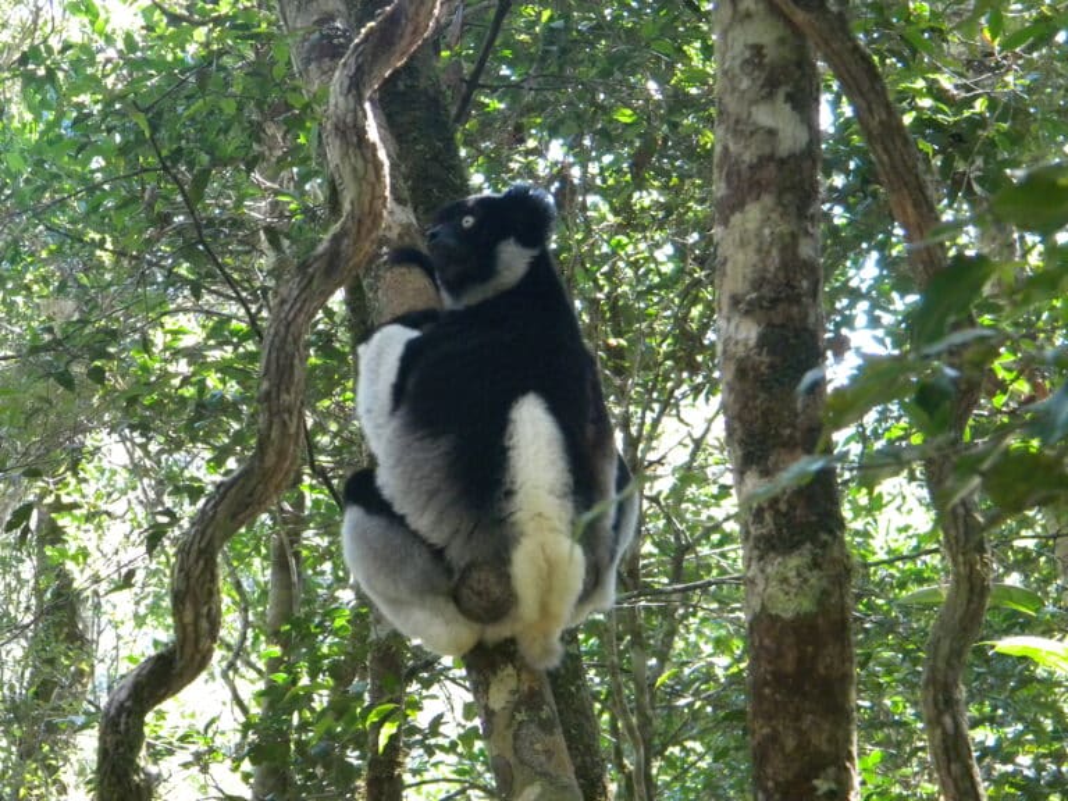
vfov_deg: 14.1
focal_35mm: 105
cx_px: 534
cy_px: 400
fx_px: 3240
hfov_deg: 18.7
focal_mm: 19
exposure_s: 1/45.8
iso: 400
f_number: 4.7
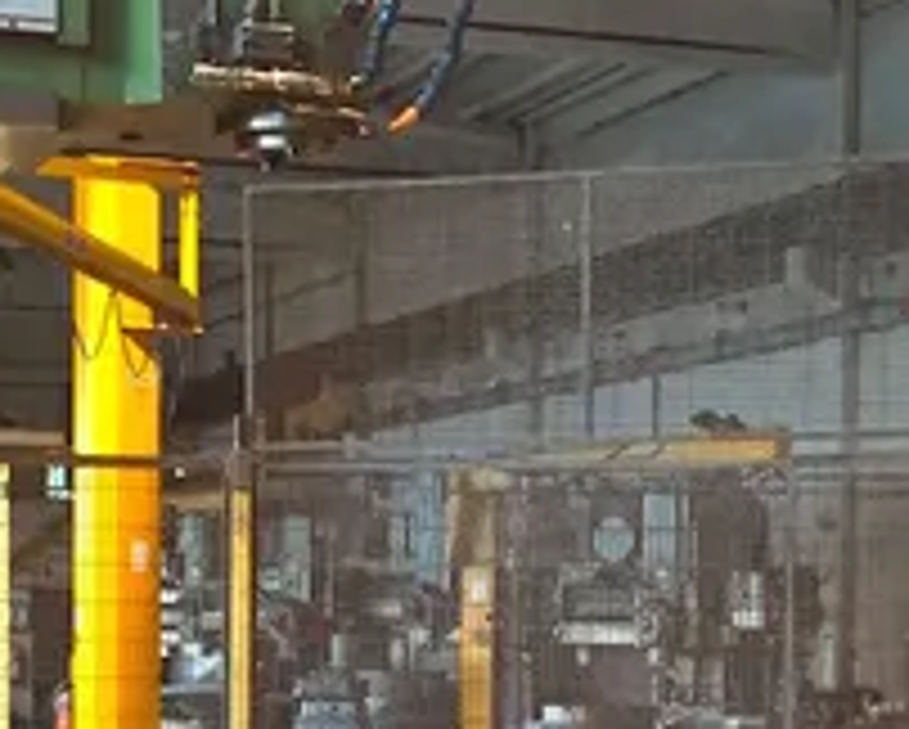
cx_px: 554
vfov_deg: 14.5
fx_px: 2828
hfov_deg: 18.2
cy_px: 704
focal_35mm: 105
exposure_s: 1/20
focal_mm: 4.15
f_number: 2.2
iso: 250
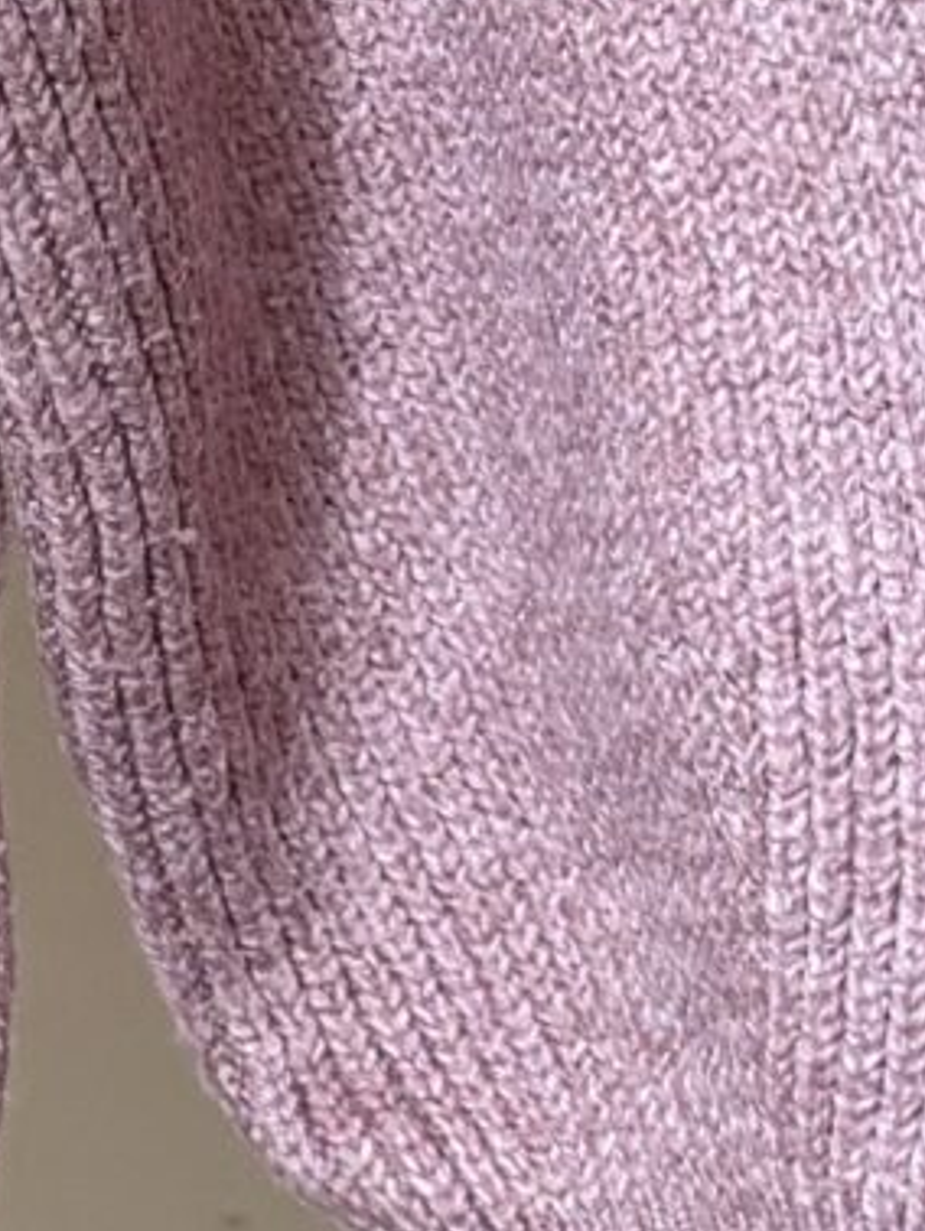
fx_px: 6264
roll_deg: -0.3
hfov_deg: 7.7
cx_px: -1554
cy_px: -671
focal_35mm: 176
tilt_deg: -3.1
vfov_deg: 10.8
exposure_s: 1/60
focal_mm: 5.96
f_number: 1.6
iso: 160
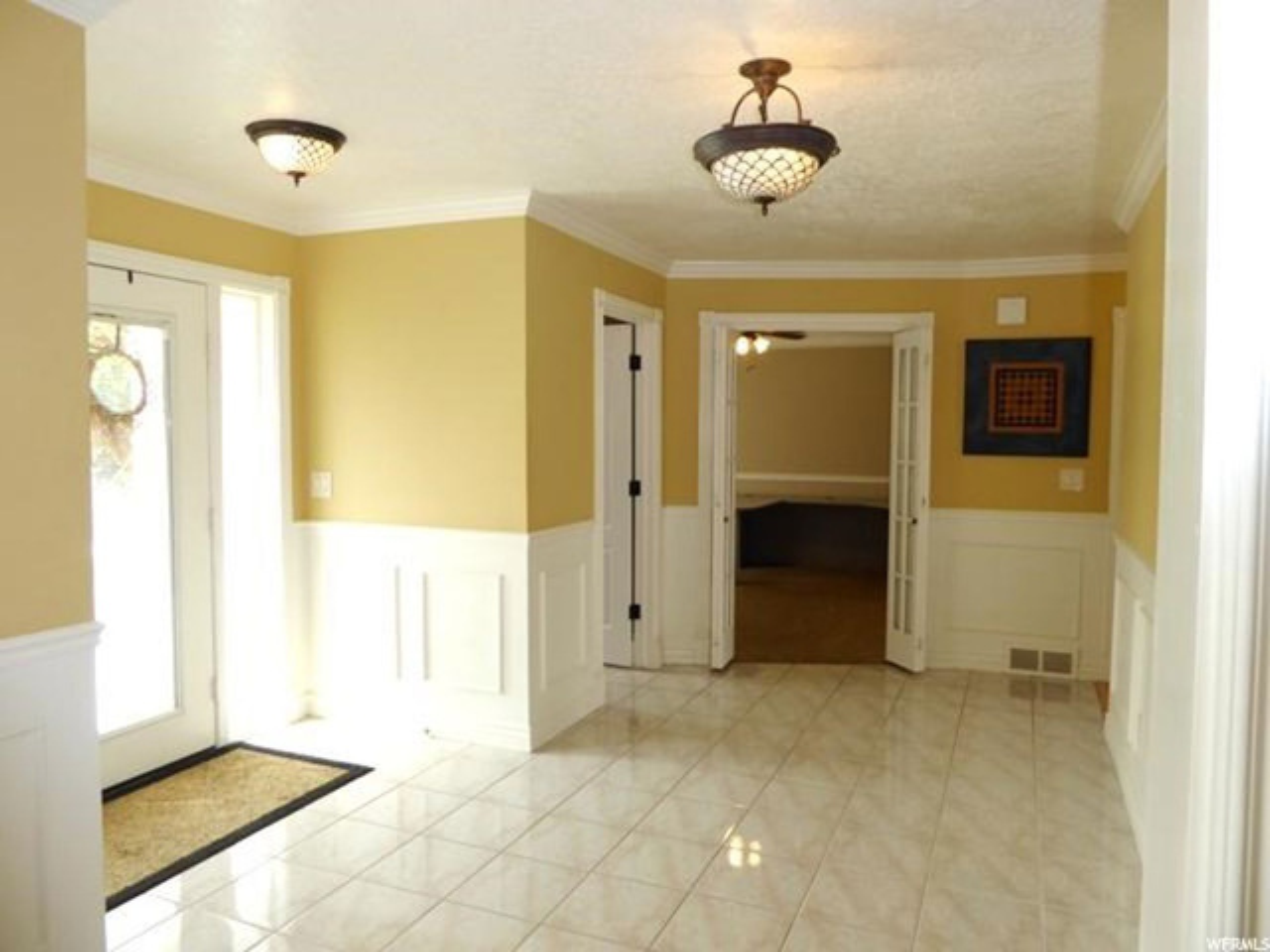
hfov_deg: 71.6
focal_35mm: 24
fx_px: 881
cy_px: 476
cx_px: 635
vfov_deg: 56.8
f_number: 3.3
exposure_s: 1/80
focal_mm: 4.3
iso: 100
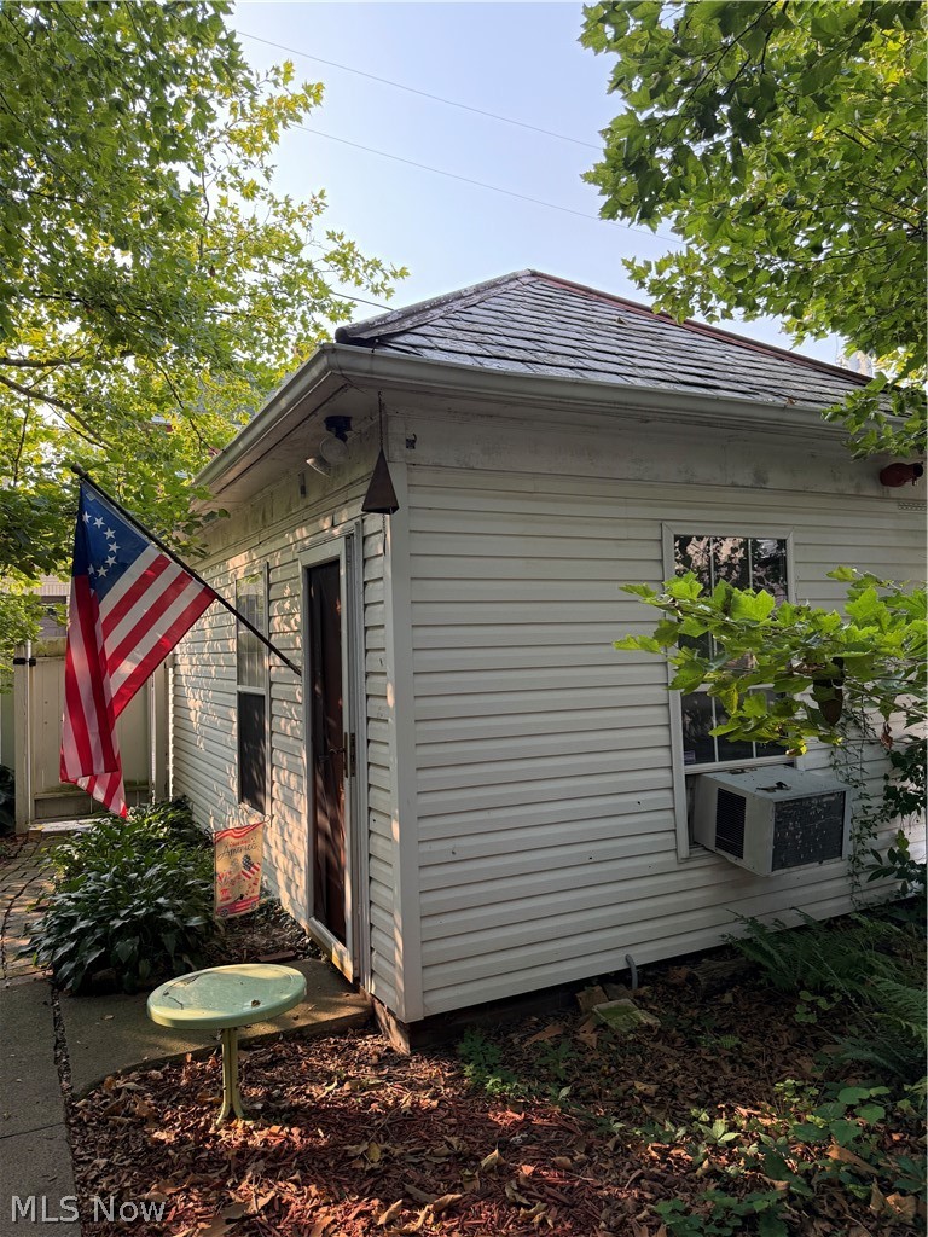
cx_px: 464
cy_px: 618
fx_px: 858
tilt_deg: +3.1
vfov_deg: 71.6
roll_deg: +2.0
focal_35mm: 24
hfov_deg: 56.8
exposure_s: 1/481
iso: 100
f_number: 1.78
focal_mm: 6.76
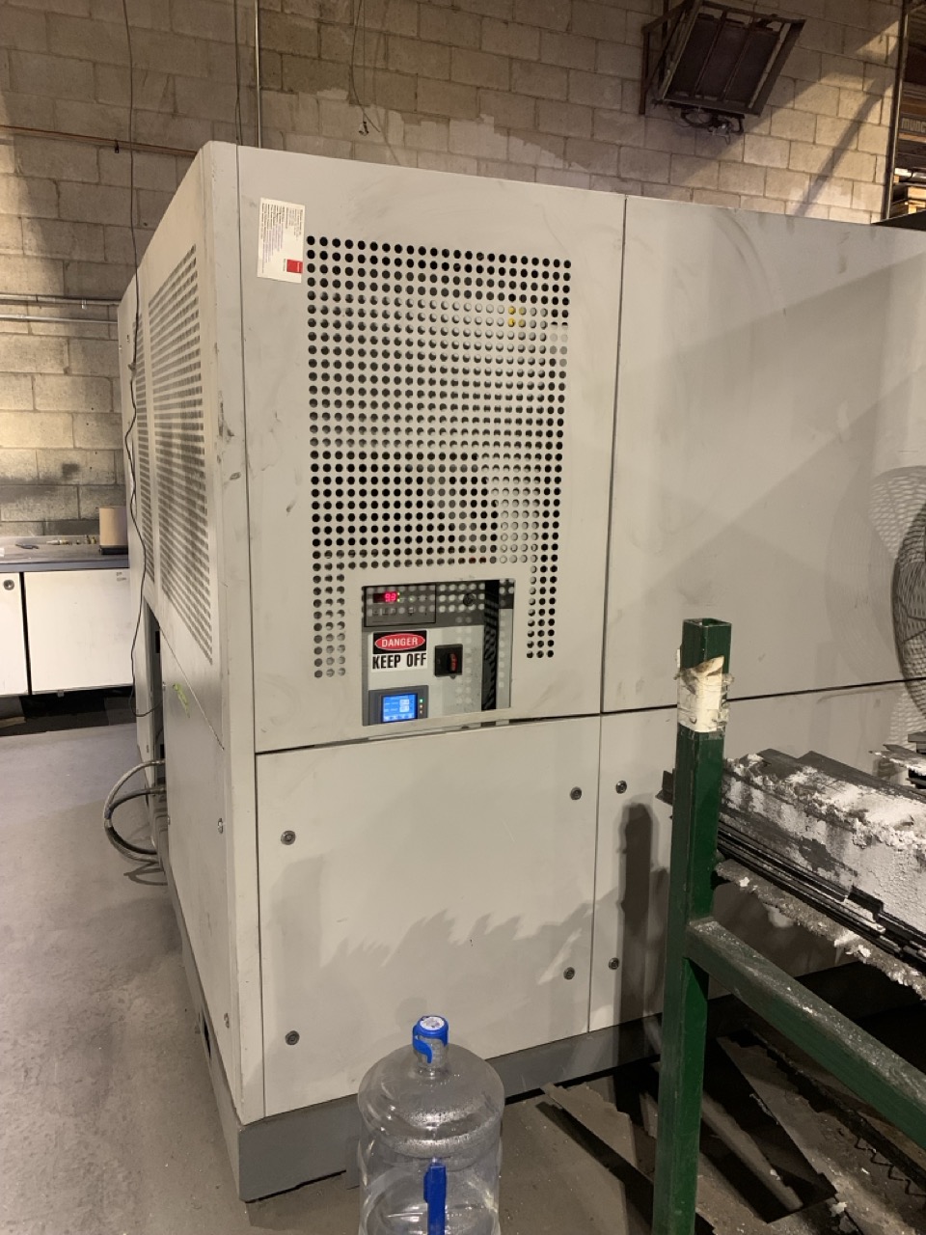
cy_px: 618
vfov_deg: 67.3
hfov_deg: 53.1
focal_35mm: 26
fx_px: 927
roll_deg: -0.7
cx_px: 463
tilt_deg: -10.9
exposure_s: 1/30
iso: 400
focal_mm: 4.25
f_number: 1.8
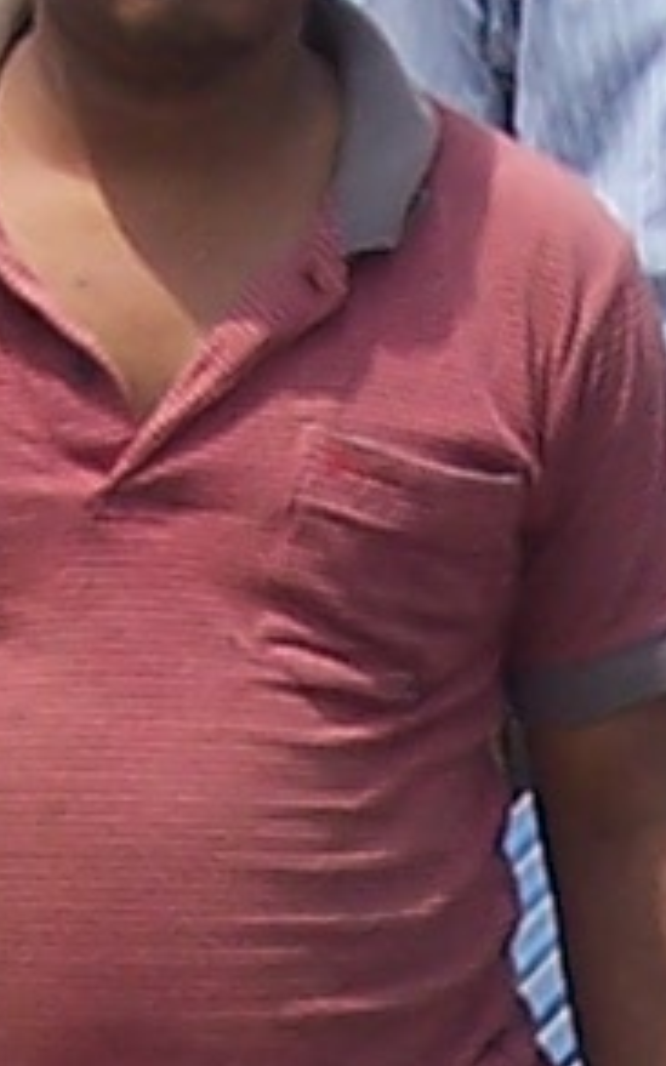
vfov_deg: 6.9
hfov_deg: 4.4
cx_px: 531
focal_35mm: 300
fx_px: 8717
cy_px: 1488
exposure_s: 1/350
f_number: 4.8
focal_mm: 6
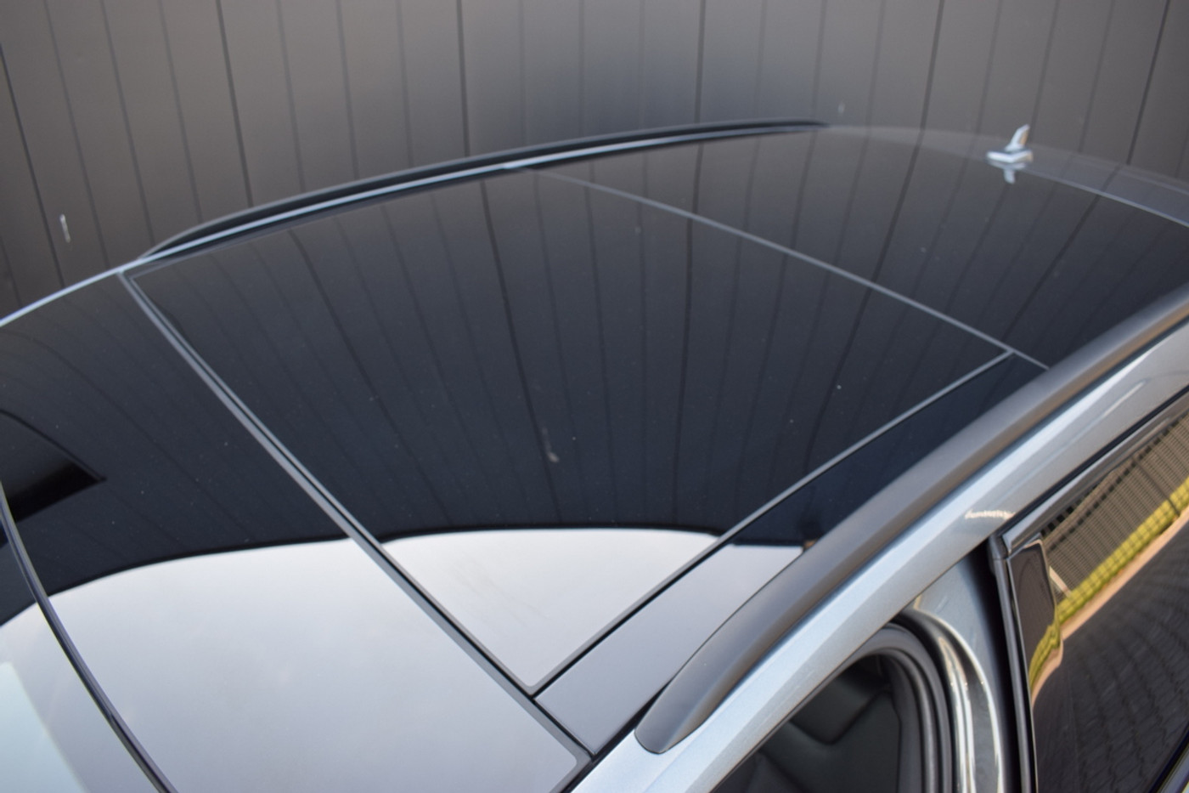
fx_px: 892
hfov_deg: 67.4
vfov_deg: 47.9
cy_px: 396
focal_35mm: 27
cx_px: 594
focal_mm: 18
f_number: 5
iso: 400
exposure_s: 1/100
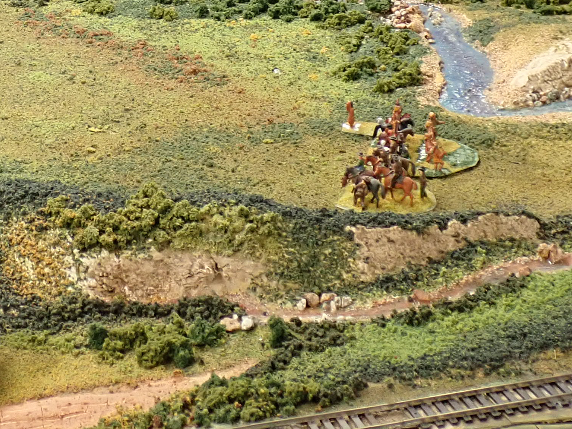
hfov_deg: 19.4
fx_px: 1669
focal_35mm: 101
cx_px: 193
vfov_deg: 14.2
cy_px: -98
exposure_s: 1/40
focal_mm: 6.83
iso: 320
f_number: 2.7
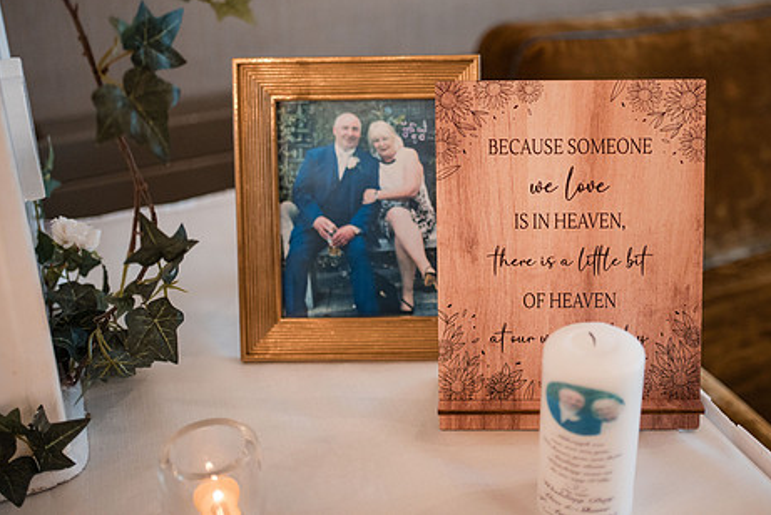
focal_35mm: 44
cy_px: 193
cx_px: 482
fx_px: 943
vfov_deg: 30.4
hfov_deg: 44.1
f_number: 1.8
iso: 2000
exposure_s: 1/500
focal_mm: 35
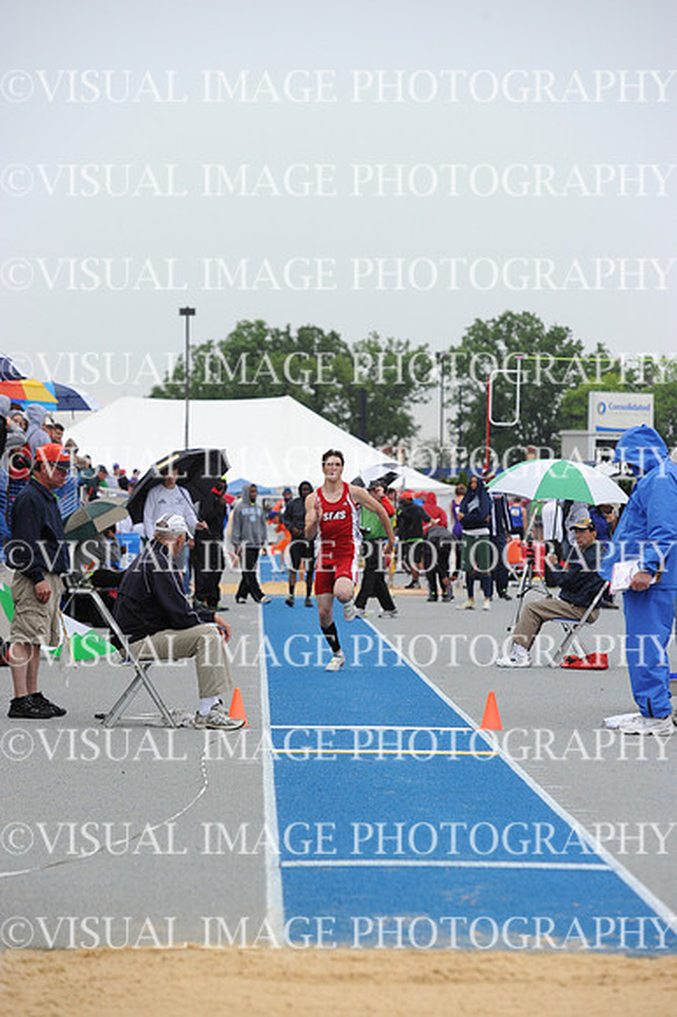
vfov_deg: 14.7
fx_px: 3954
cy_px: 508
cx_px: 338
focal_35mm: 140
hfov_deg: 9.8
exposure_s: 1/2000
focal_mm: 140
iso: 1600
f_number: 5
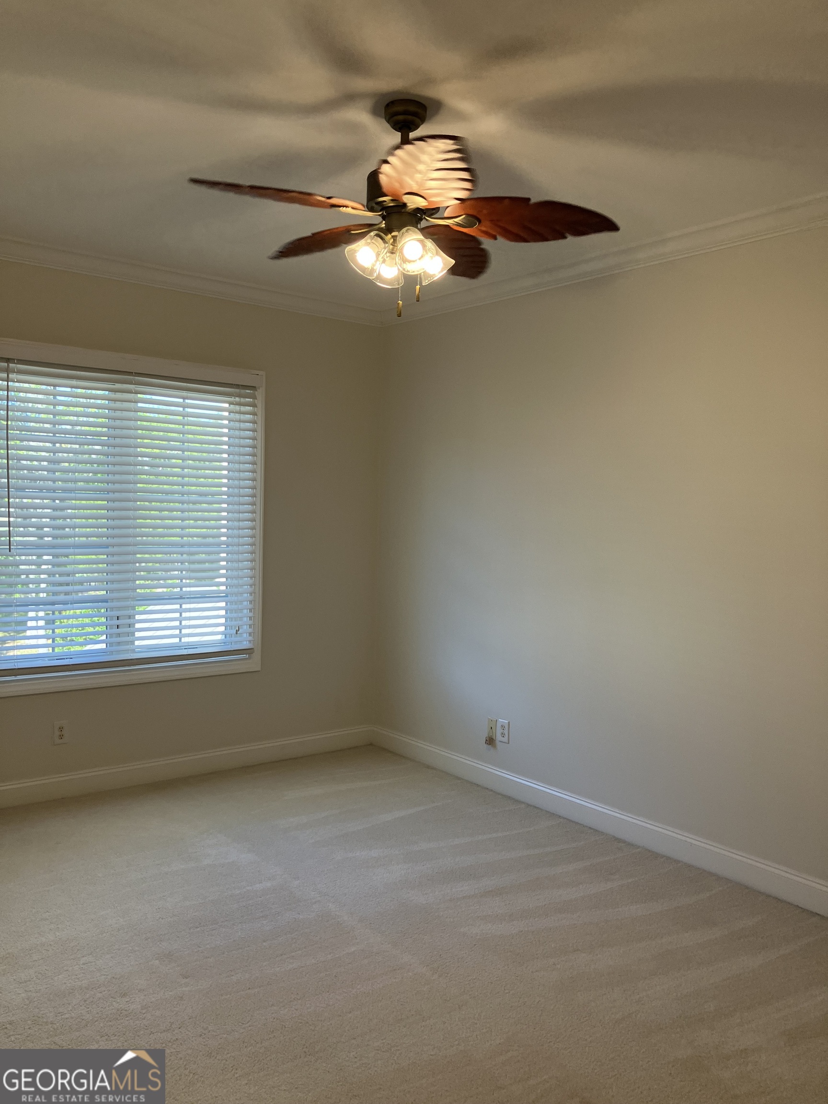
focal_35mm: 28
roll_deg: -0.8
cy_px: 552
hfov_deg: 49.7
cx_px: 414
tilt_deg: -2.1
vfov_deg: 63.4
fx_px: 893
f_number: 1.8
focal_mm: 3.99
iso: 50
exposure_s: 1/60
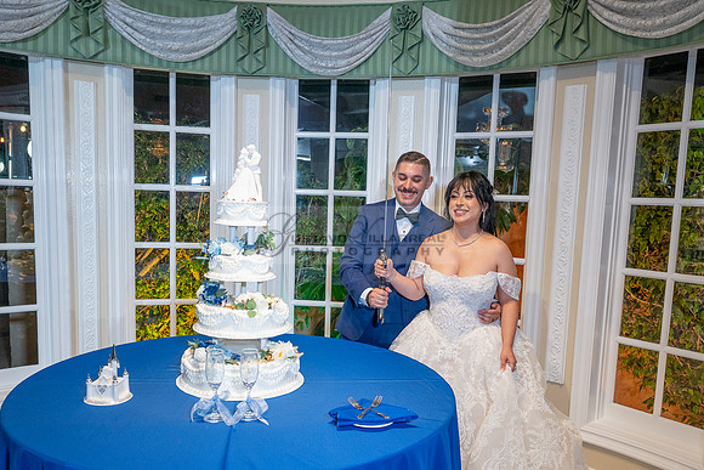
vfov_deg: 43.4
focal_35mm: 30
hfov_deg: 61.8
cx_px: 352
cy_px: 269
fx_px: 588
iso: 640
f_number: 3.5
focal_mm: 24
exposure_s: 1/160
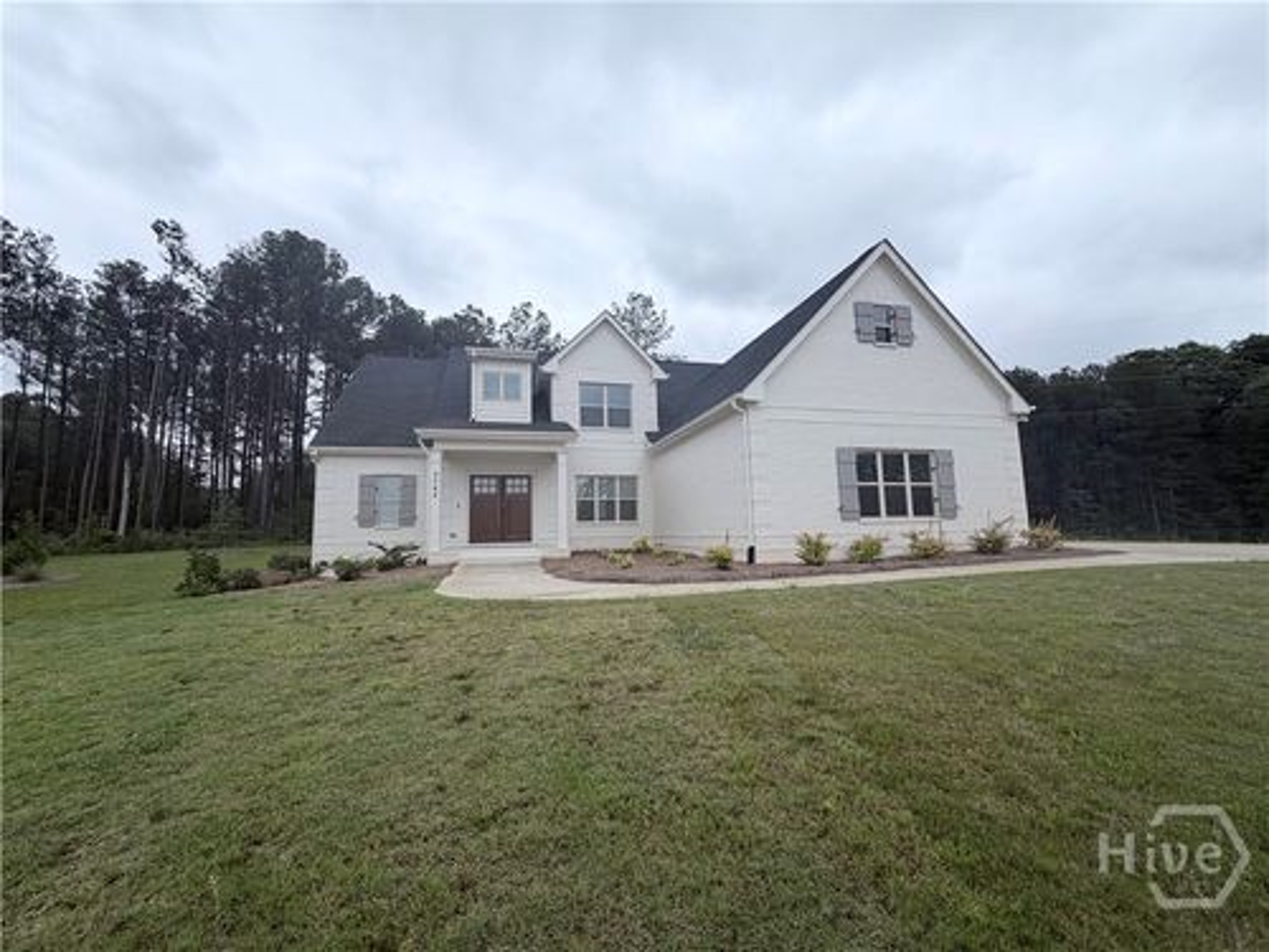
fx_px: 513
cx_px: 634
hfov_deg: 102.1
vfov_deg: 85.7
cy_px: 476
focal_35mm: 14
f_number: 2.2
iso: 32
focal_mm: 2.22
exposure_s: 1/770
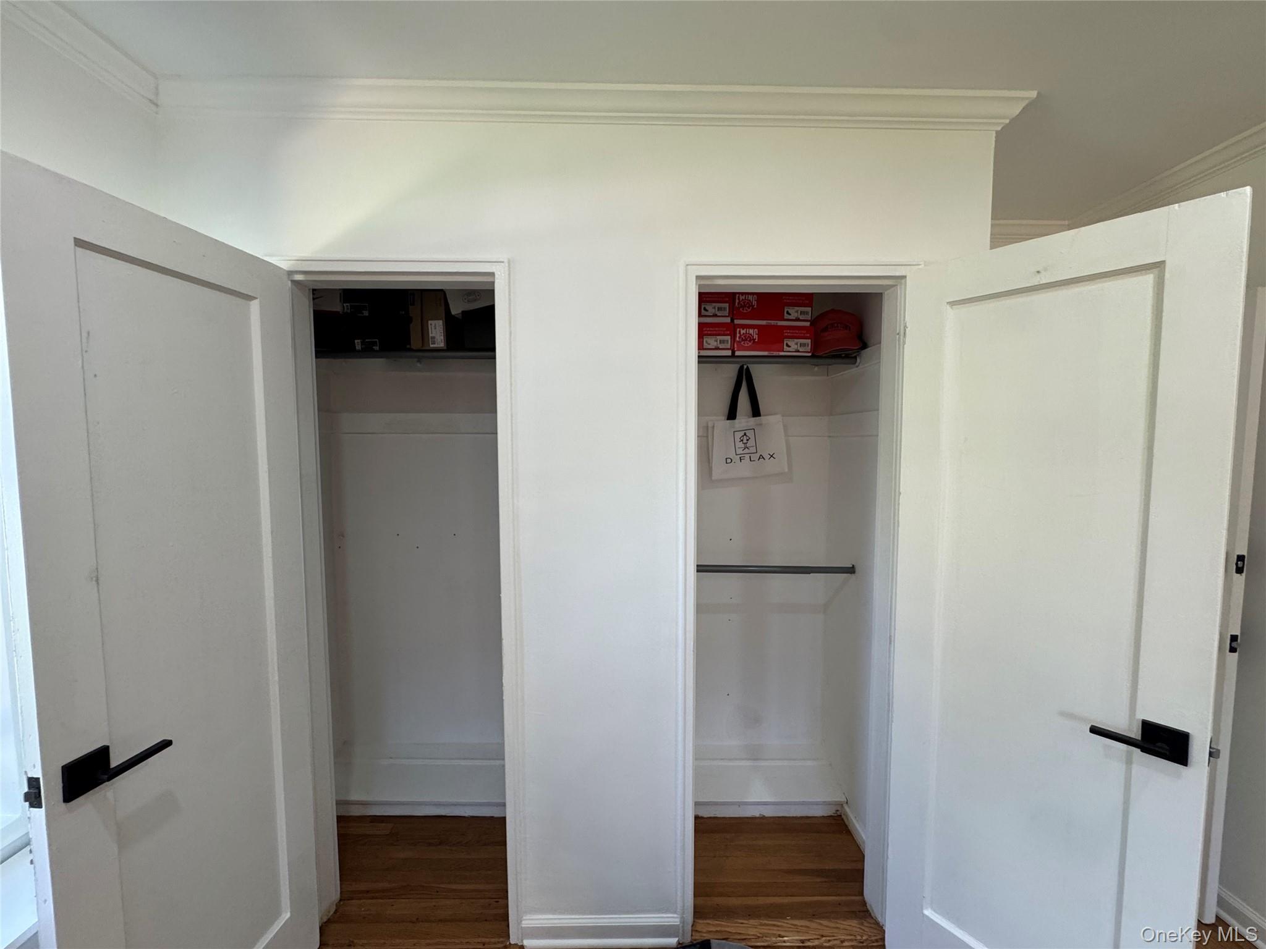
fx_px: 512
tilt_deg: -4.5
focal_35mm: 14
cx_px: 633
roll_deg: -0.1
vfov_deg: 85.7
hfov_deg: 102.1
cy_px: 474
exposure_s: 1/120
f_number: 2.2
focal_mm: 2.22
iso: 200
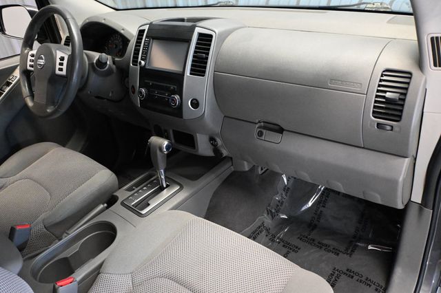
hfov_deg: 63.2
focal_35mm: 29
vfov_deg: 44.6
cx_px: 220
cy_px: 146
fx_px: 358
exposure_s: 1/60
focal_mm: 19.5
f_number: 3.8
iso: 6400
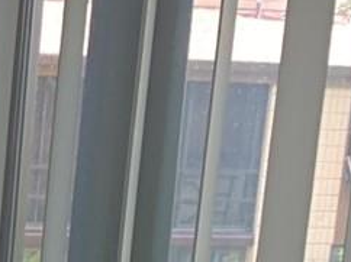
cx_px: -579
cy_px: 737
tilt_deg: -17.1
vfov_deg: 7.7
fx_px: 1742
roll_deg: +0.8
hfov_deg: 9.7
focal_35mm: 172
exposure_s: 1/121
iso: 80
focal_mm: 4.25
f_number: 1.8
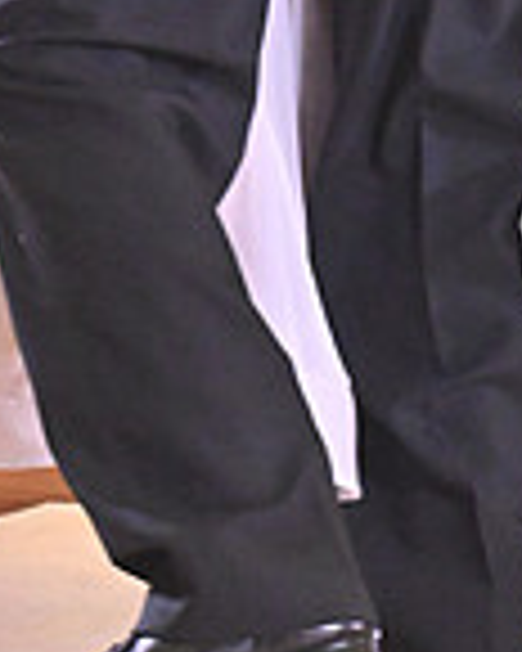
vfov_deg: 3.1
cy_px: -481
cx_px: 196
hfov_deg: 2.5
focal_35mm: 618
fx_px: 11934
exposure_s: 1/400
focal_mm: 165
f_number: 6.3
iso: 6400
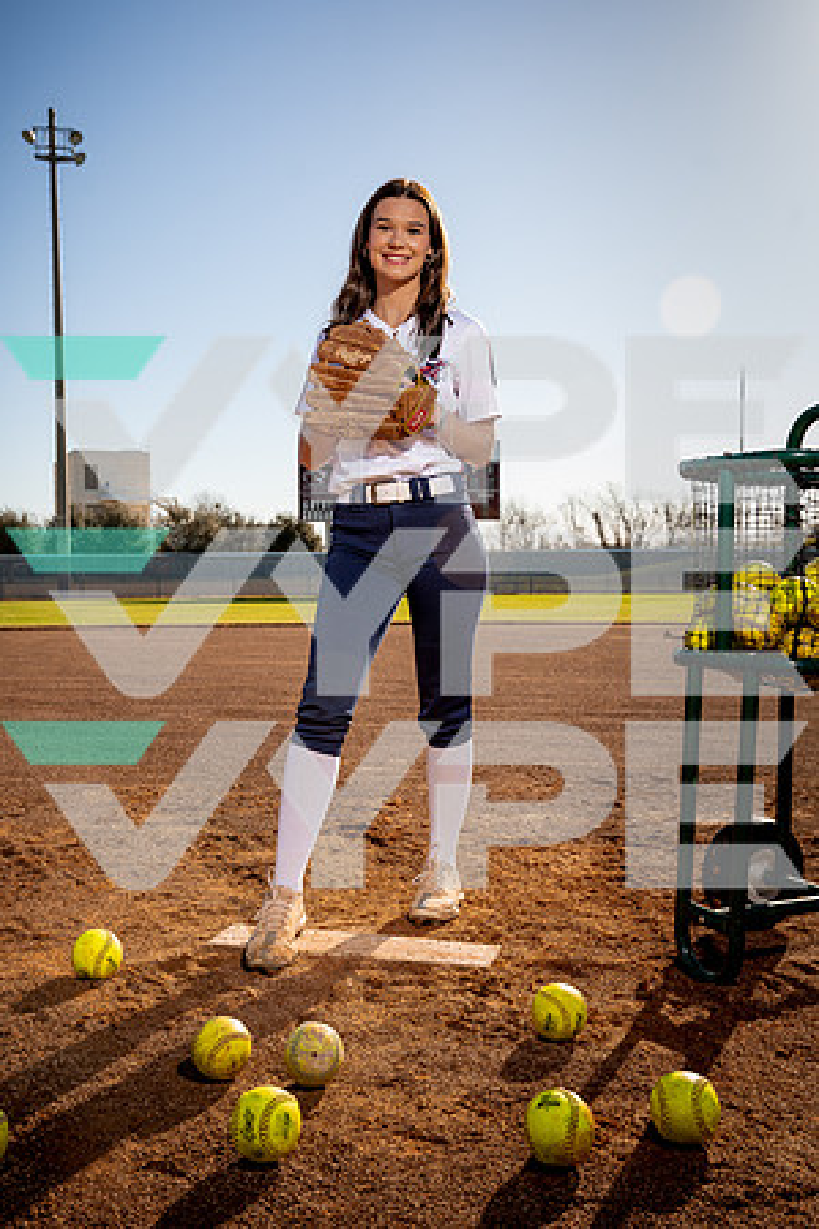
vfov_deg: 53.1
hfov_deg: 36.9
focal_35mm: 36
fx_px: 1228
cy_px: 614
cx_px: 410
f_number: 5.6
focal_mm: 36
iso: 100
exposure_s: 1/250
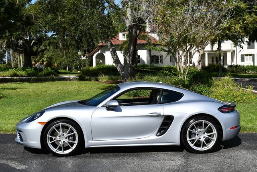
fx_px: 372
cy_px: 86
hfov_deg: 38.2
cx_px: 128
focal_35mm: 52
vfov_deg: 26.0
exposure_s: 1/320
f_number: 9
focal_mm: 26
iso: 100
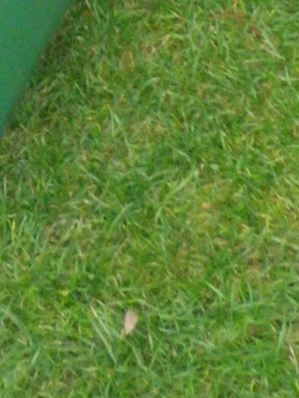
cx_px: 62
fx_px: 1945
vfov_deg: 10.3
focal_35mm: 169
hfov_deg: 8.8
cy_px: -528
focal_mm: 6.2
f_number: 3.8
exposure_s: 1/60
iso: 400
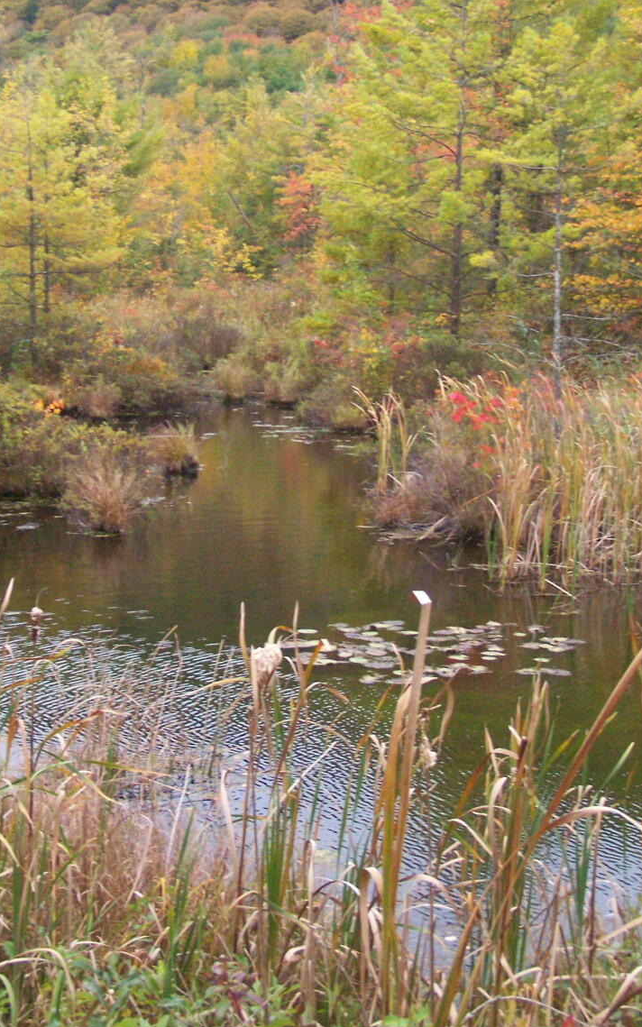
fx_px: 1707
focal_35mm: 61
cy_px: 449
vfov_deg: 33.4
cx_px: 243
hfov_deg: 21.3
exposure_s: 1/125
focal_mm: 8
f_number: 3
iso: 400
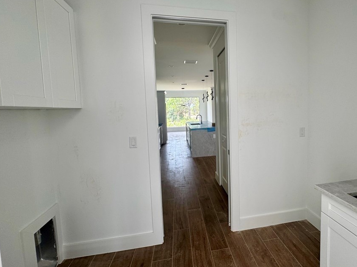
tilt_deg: -5.4
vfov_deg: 74.6
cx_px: 211
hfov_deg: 90.1
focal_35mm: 17
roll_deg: +1.8
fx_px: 175
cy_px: 123
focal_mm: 2.22
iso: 50
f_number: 2.2
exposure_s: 1/99
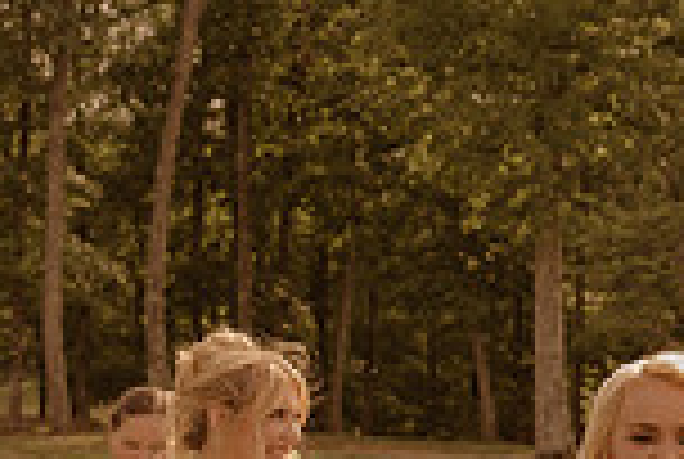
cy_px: 547
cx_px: 616
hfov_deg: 18.1
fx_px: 2113
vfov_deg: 12.1
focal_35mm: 111
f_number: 2.8
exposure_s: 1/2000
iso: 500
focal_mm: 28
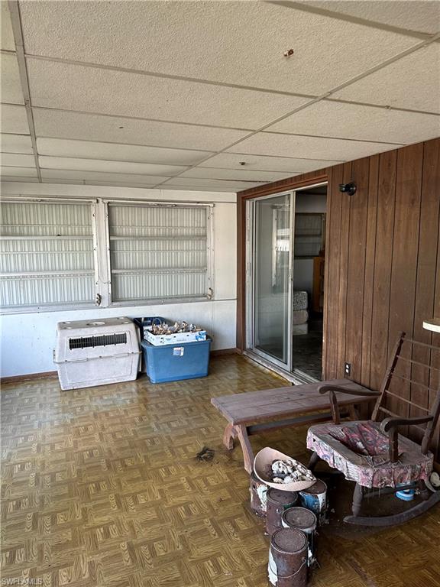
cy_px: 294
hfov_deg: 56.8
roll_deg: -0.1
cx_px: 220
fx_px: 407
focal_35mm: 24
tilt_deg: -8.0
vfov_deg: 71.6
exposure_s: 1/121
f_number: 1.78
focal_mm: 6.86
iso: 200
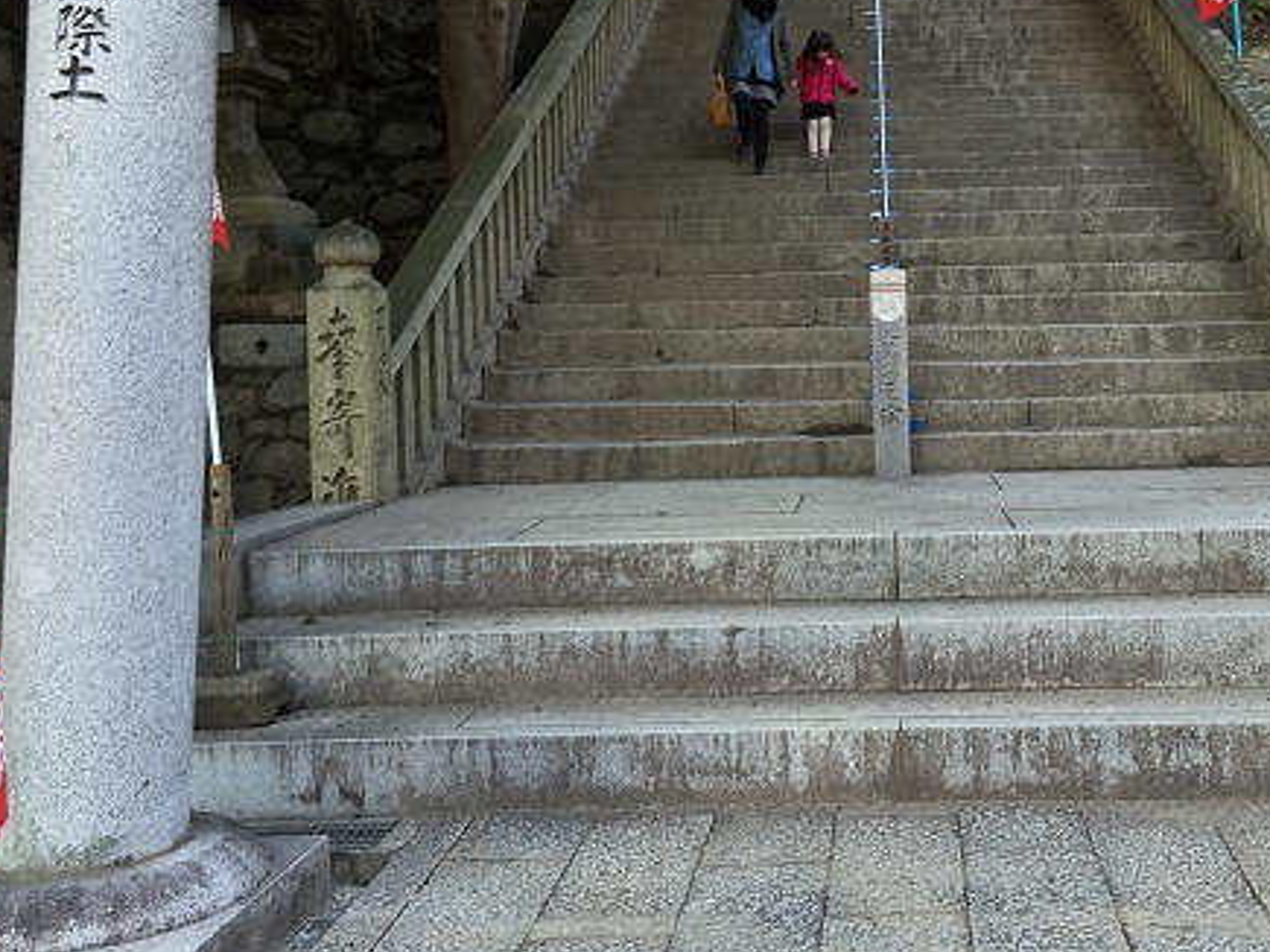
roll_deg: +1.8
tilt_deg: +0.3
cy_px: 356
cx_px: 835
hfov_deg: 46.2
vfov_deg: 35.7
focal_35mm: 40
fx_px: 1467
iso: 32
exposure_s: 1/40
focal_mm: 4.15
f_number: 2.2
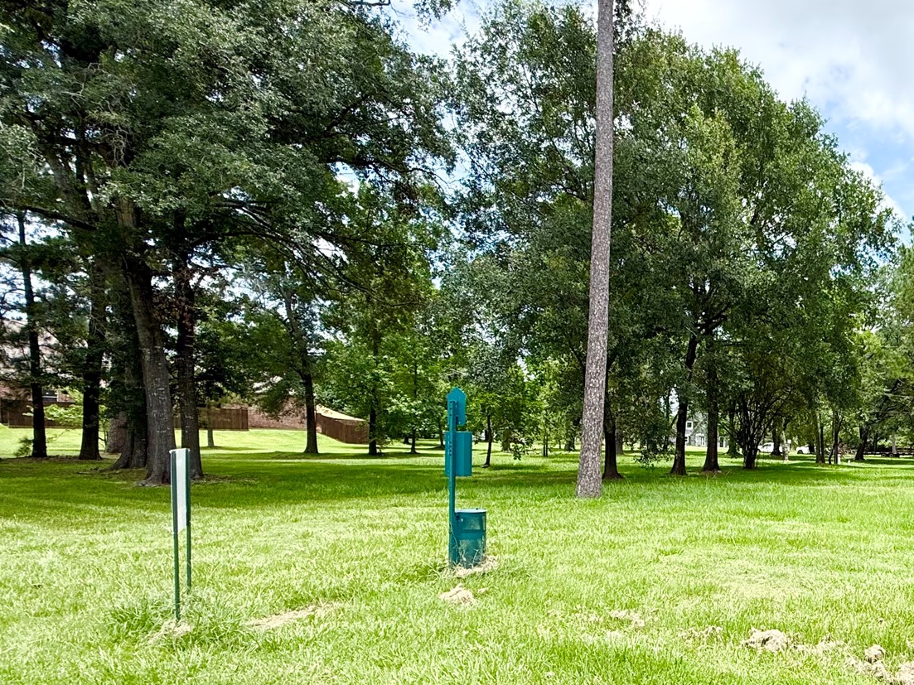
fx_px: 686
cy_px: 475
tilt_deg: -1.9
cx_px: 806
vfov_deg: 51.7
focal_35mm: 26
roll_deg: -1.5
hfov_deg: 58.5
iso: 64
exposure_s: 1/779
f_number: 2.2
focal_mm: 2.22
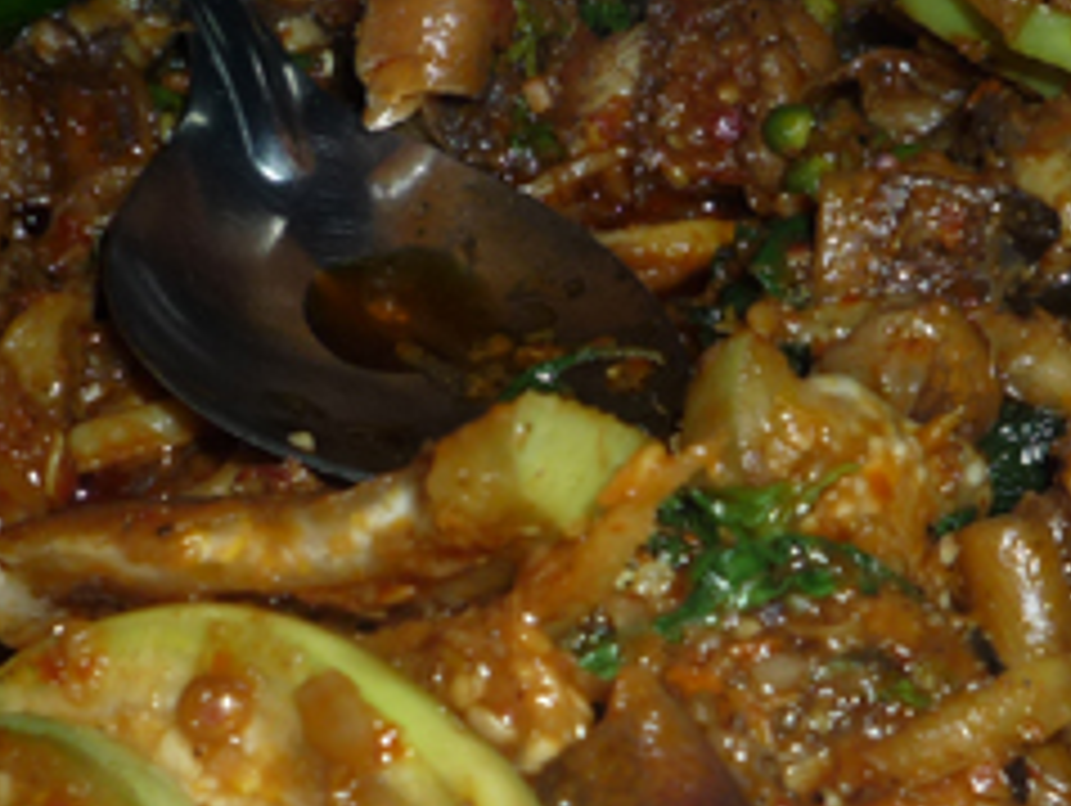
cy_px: 369
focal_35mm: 70
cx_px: 540
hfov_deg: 27.7
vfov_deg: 21.0
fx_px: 2168
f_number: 4
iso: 100
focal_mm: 4.4
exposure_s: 1/30
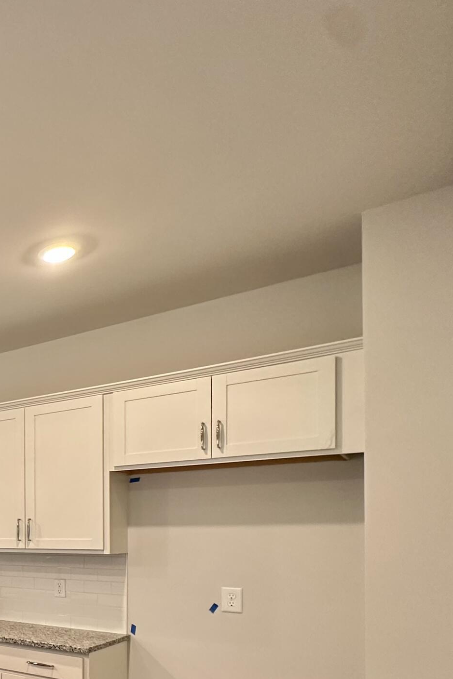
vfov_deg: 56.4
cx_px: -244
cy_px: 533
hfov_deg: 27.4
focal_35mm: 31
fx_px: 585
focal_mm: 2.22
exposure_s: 1/60
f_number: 2.2
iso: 250
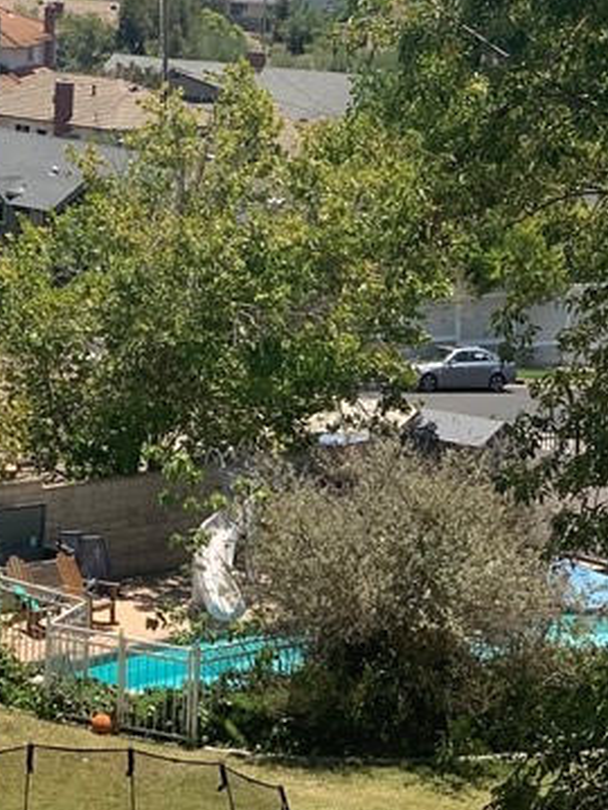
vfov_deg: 13.0
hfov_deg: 10.0
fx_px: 3466
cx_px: 38
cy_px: -162
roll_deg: -1.5
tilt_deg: -0.5
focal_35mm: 148
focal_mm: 6
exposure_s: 1/872
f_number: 2.4
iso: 16
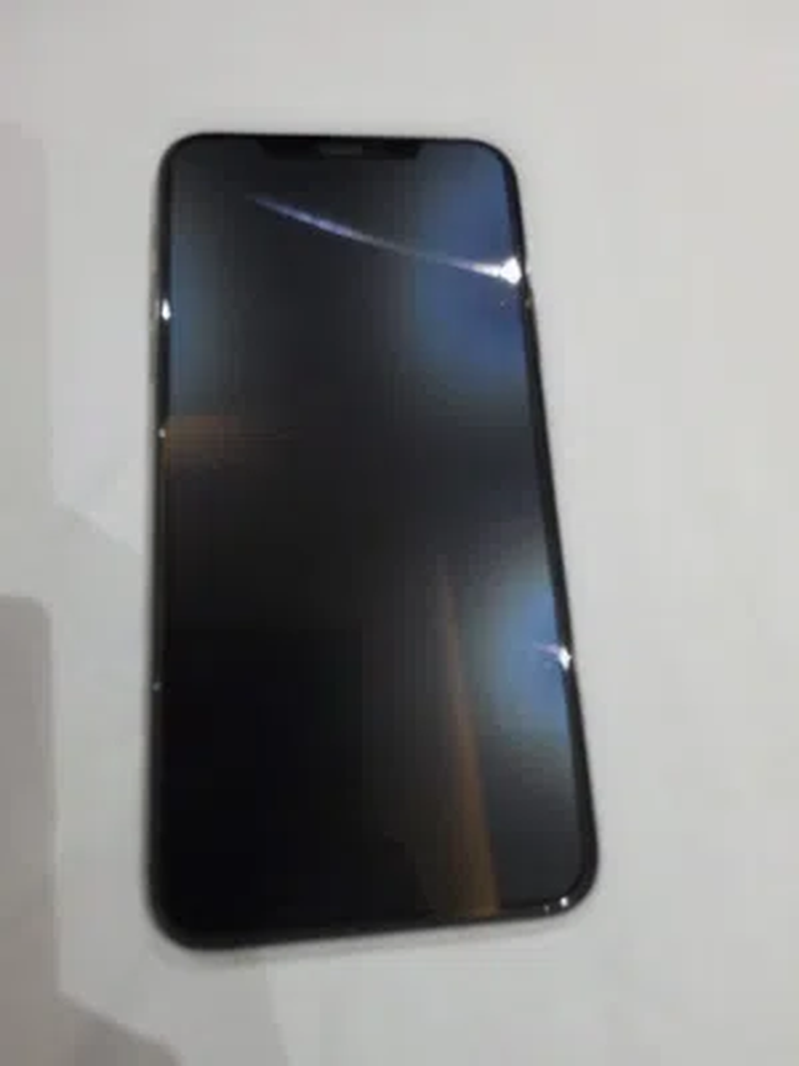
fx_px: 708
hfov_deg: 58.9
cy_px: 533
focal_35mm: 23
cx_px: 400
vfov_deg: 73.9
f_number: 1.7
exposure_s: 1/100
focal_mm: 6.25
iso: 320
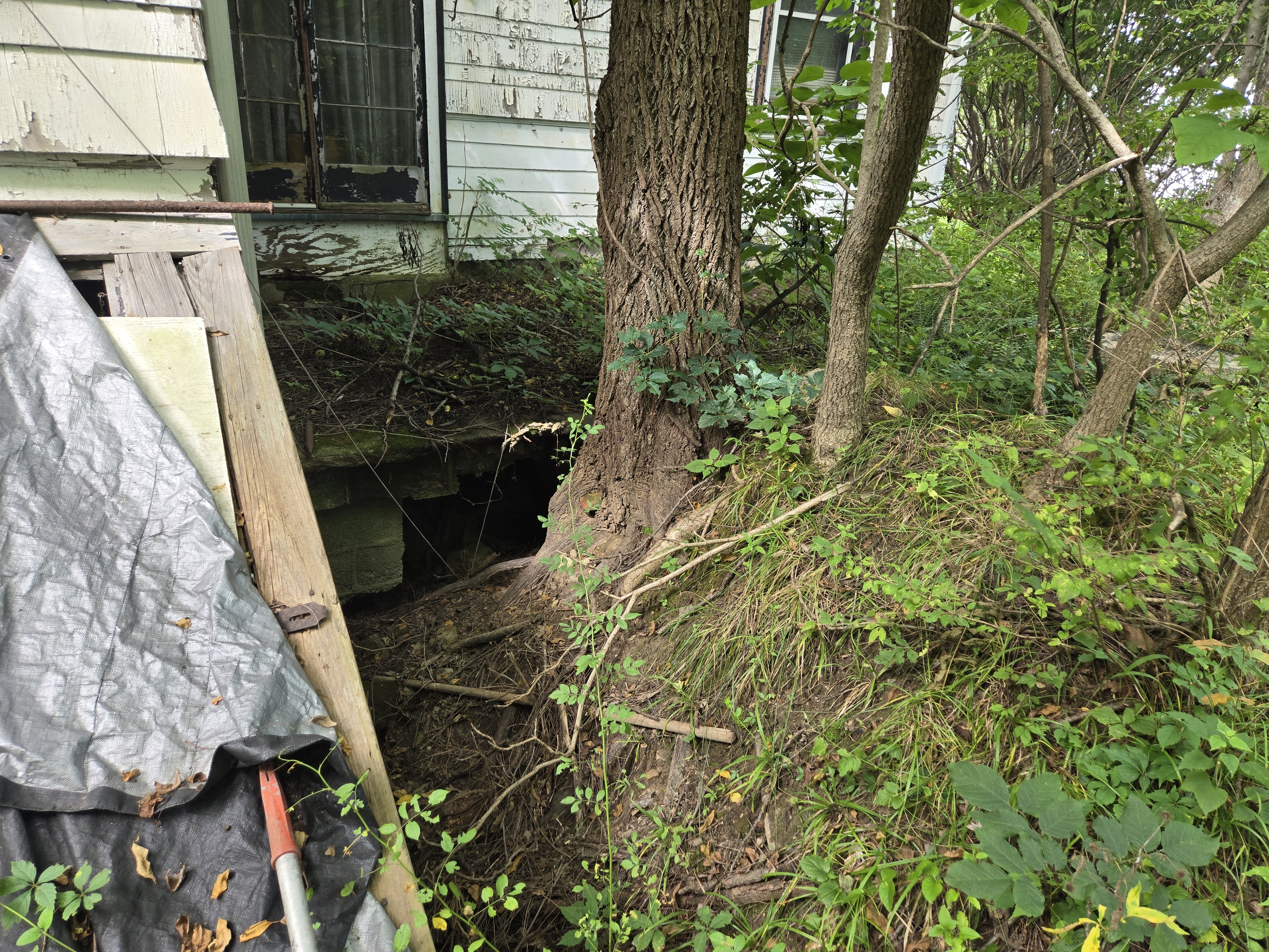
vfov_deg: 58.9
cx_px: 634
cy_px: 476
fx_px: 843
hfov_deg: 73.9
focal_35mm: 23
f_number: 1.8
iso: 100
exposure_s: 1/180
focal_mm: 5.4
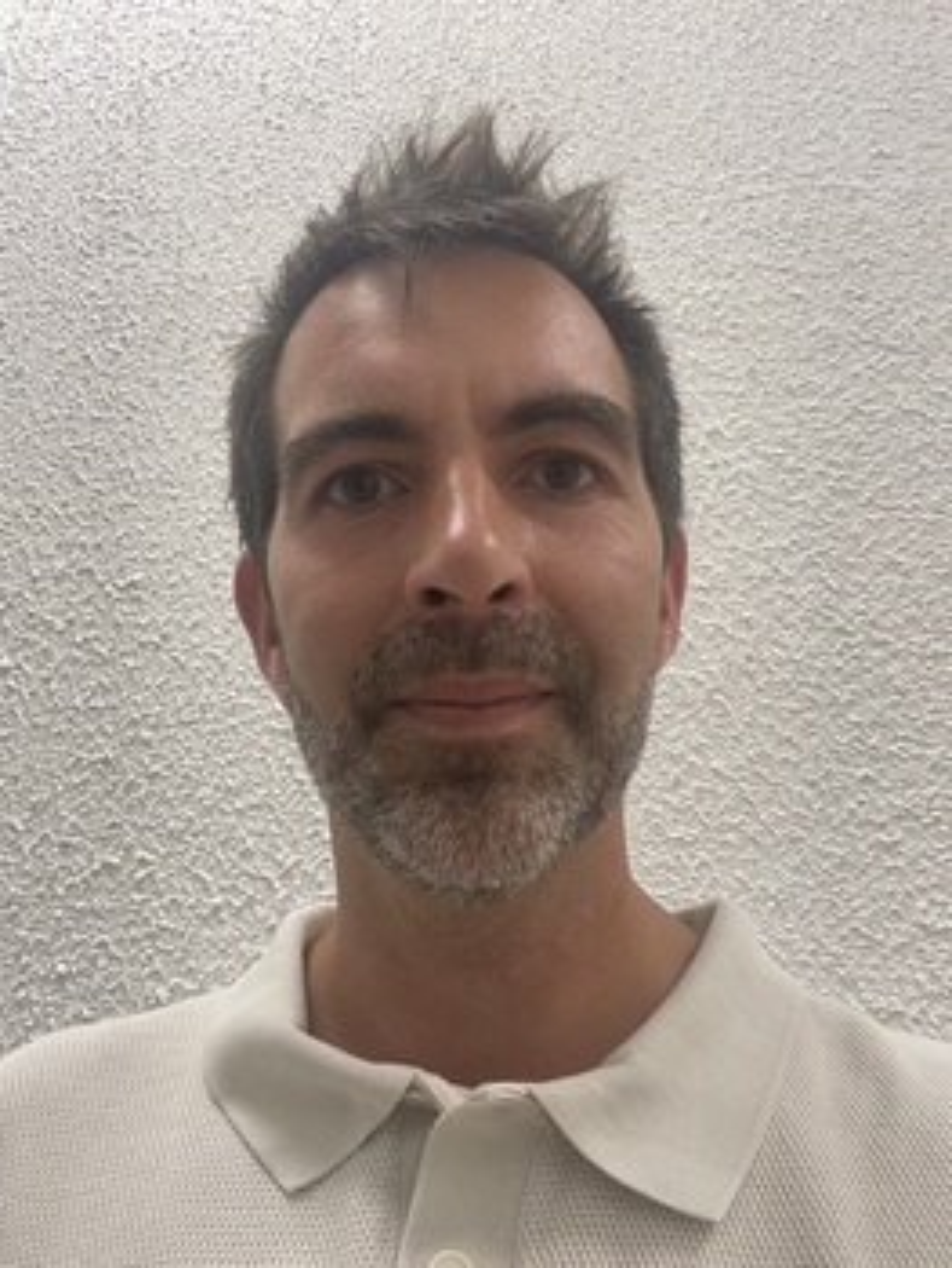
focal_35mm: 30
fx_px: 1099
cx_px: 476
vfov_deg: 59.9
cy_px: 634
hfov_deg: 46.8
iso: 125
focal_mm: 2.71
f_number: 2.2
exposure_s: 1/50
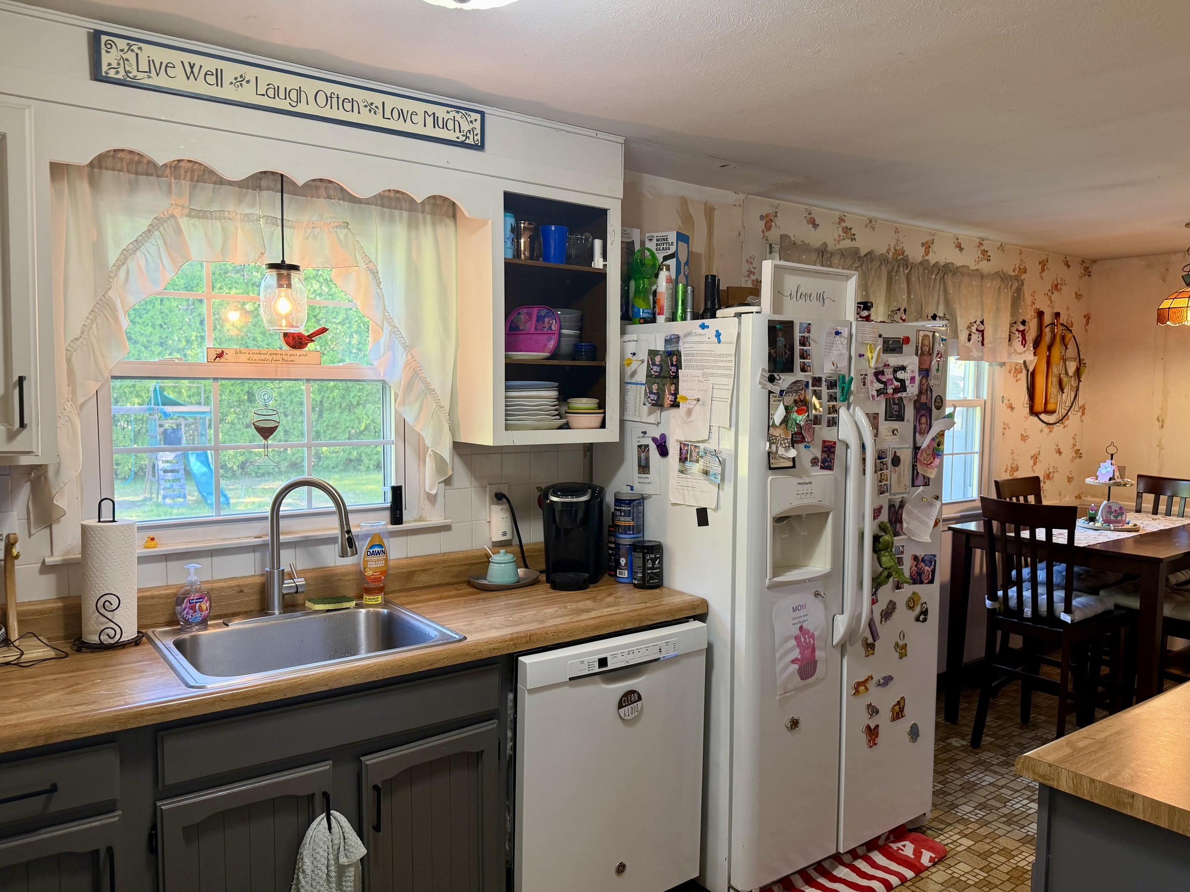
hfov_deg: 67.2
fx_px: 894
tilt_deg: -8.8
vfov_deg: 53.1
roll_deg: -0.9
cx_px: 632
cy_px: 461
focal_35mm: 26
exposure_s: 1/60
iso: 160
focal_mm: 6.76
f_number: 1.78
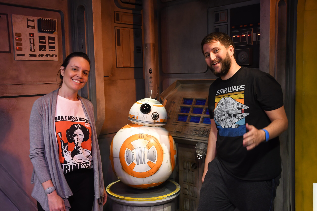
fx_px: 370
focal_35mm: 42
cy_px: 106
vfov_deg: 31.9
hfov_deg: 46.4
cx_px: 158
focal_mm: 28
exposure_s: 1/125
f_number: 5.6
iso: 1250
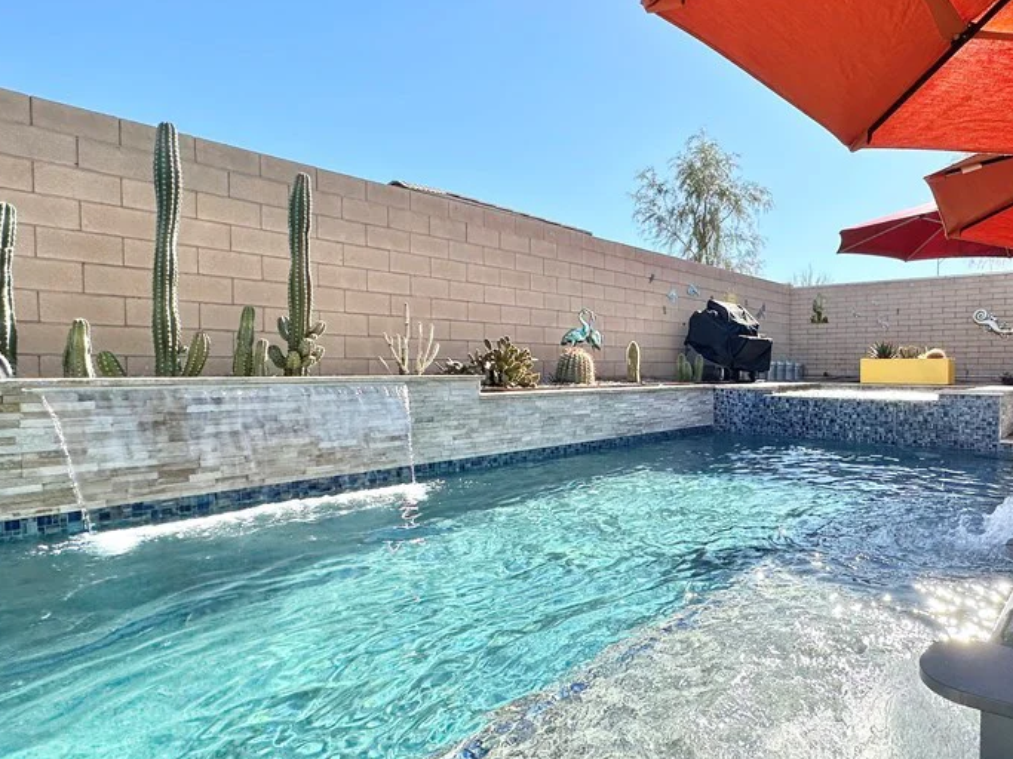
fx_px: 614
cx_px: 713
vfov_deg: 63.4
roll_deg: -0.2
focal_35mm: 21
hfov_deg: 75.3
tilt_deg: +0.3
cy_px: 388
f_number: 2.2
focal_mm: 2.22
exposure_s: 1/842
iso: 40
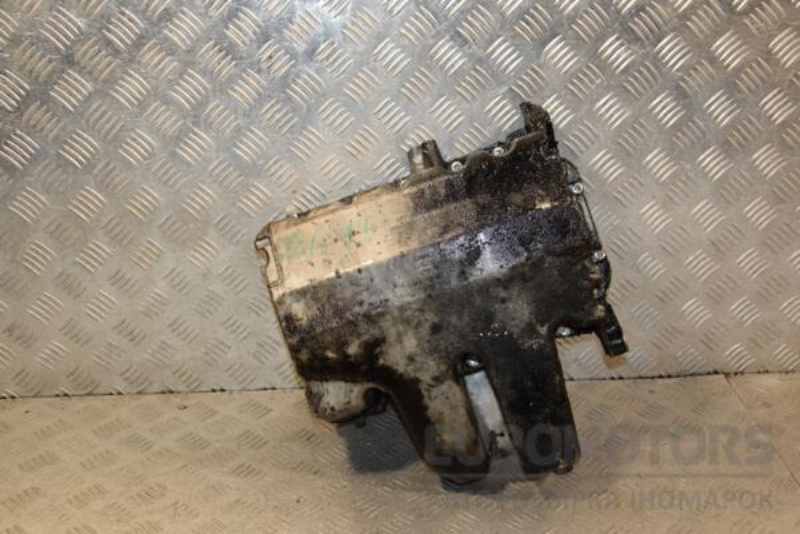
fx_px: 1067
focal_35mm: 48
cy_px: 267
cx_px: 400
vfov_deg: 28.1
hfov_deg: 41.1
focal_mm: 32
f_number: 5
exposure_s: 1/200
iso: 800
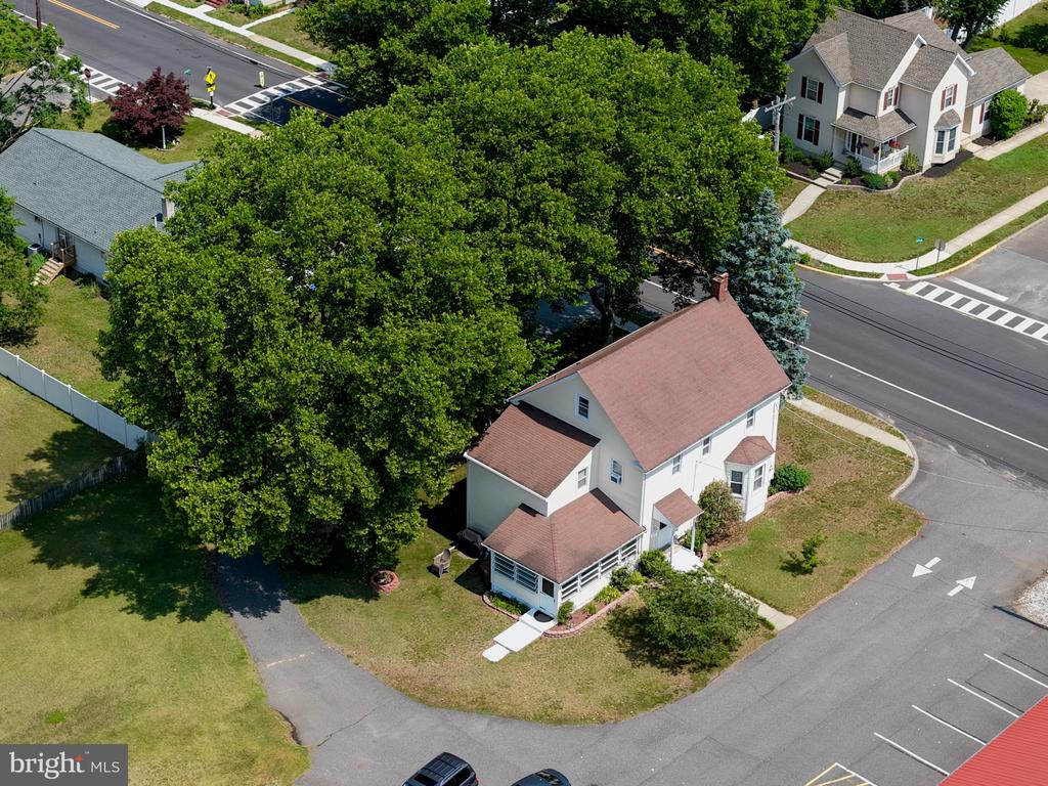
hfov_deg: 27.8
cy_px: 393
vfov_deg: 21.0
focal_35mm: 70
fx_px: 2119
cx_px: 524
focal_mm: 19.35
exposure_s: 1/1600
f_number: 2.8
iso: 200
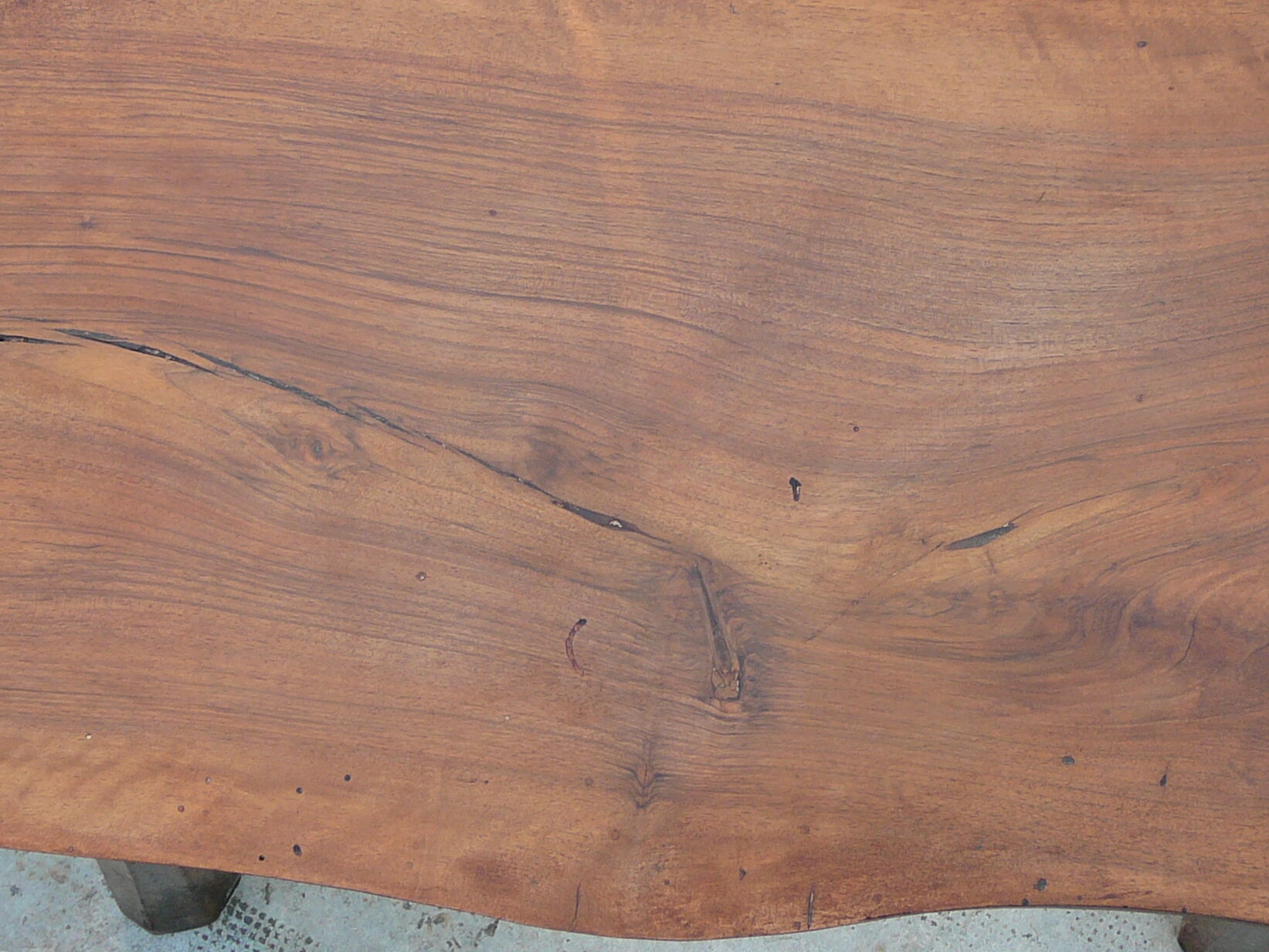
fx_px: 2456
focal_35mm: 67
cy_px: 427
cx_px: 729
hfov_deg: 28.9
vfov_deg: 21.9
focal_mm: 6.4
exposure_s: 1/60
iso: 80
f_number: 3.2
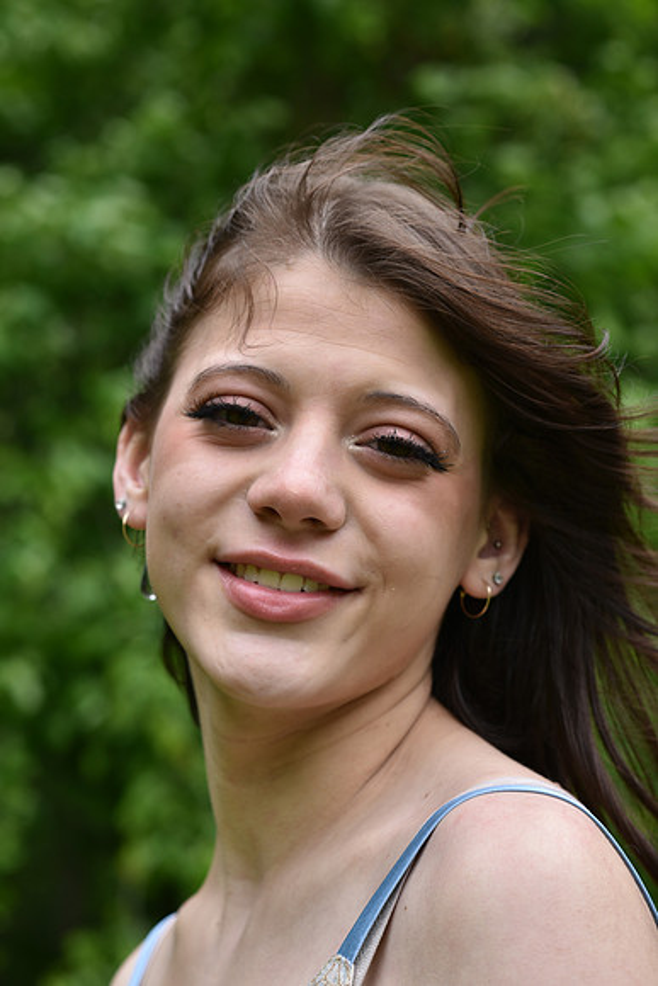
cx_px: 329
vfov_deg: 23.9
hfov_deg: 16.1
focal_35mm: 85
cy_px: 493
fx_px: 2329
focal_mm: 85
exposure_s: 1/200
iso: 200
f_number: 6.3
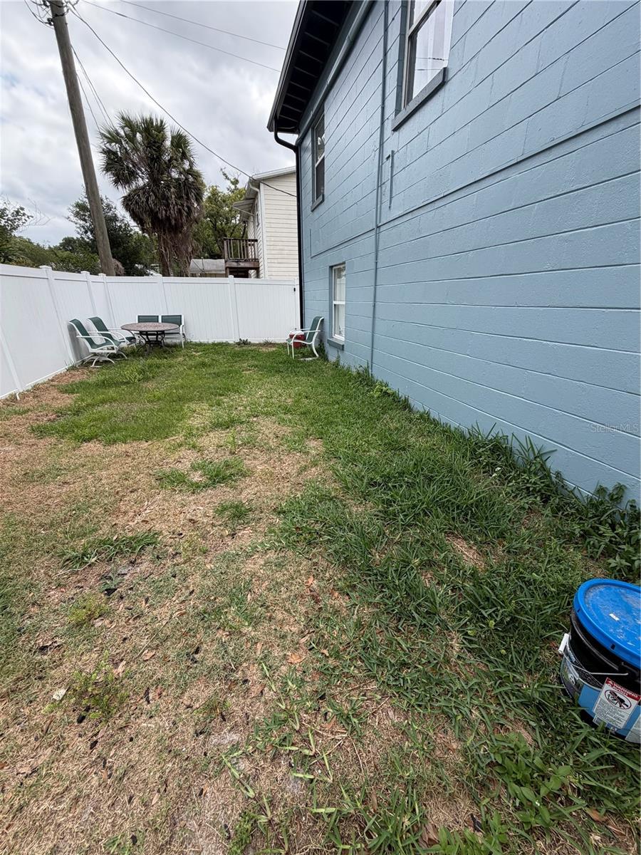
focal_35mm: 14
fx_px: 346
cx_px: 320
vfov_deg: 102.1
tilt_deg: -20.4
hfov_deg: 85.7
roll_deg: +1.0
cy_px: 428
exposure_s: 1/596
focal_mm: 2.22
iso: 40
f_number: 2.2
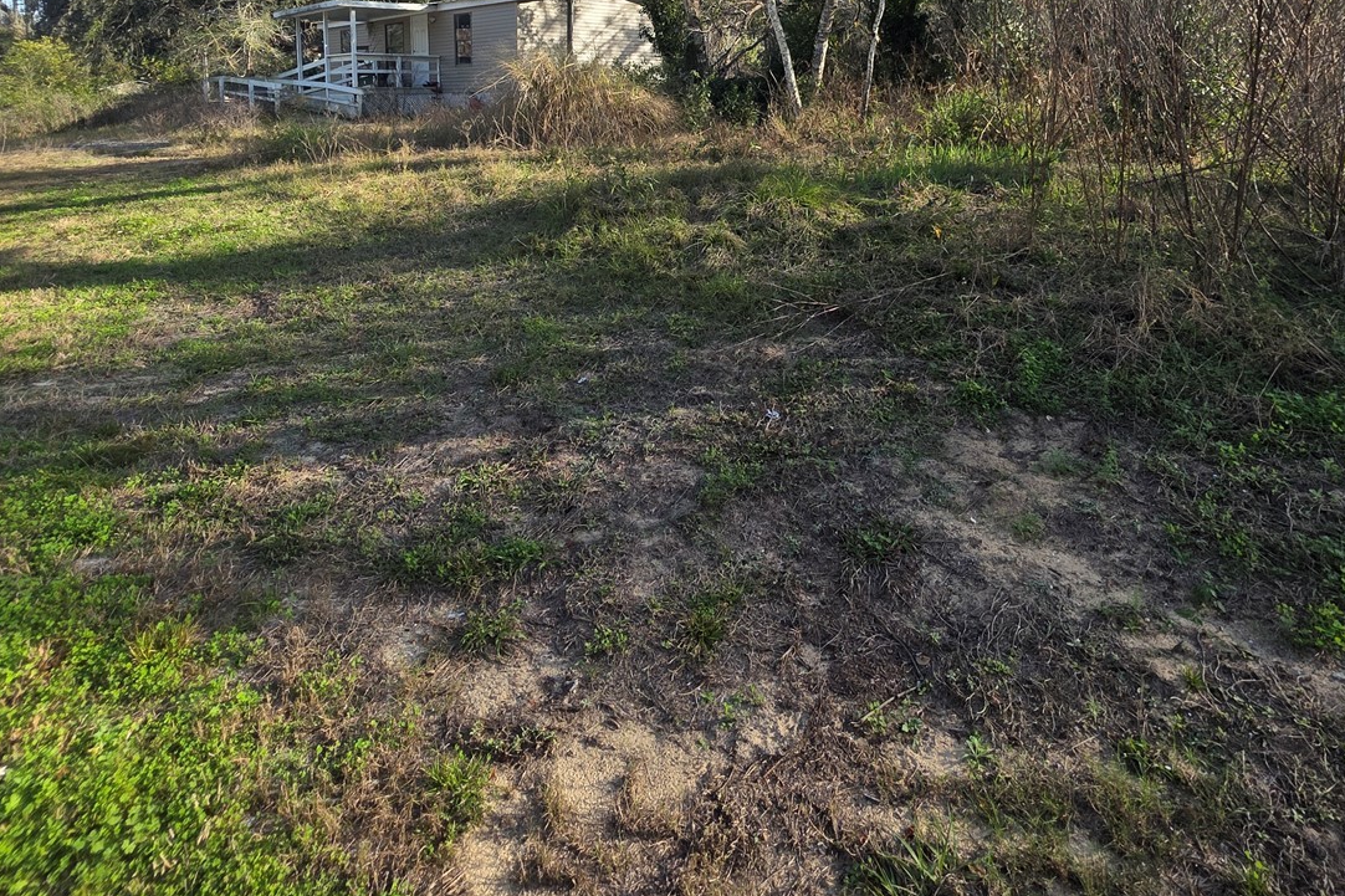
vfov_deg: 56.4
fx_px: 747
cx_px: 695
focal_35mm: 20
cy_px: 153
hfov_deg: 84.0
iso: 40
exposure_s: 1/699
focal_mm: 2.2
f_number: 1.9
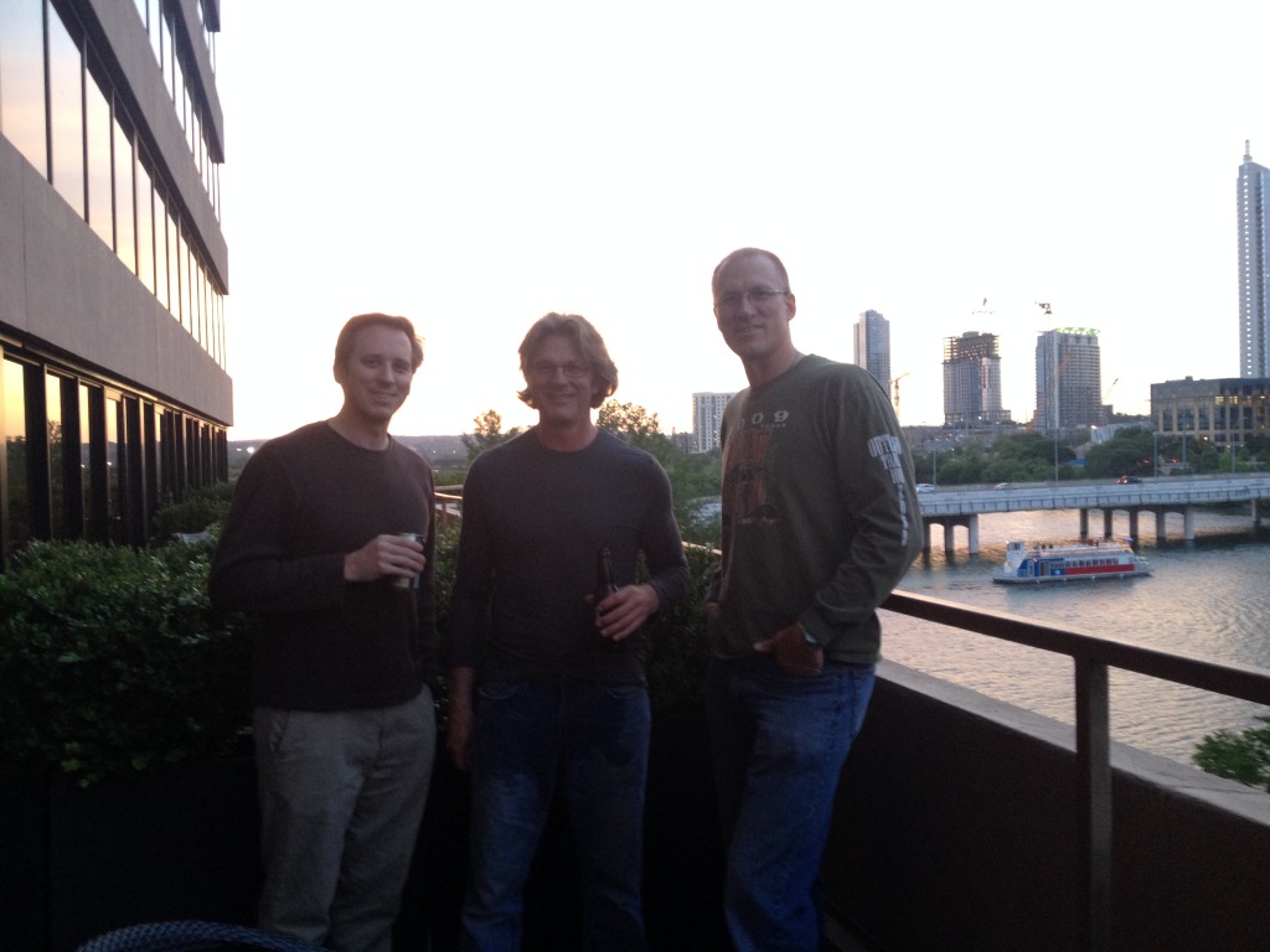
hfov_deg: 52.6
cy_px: 476
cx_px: 635
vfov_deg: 40.7
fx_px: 1284
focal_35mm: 35
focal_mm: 4.28
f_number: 2.4
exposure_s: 1/20
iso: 125
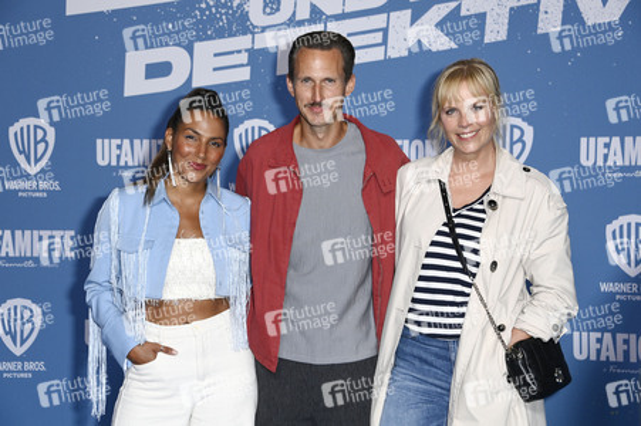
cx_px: 320
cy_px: 213
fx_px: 1388
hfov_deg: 26.0
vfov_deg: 17.5
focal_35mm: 78
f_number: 5.6
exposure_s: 1/250
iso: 1000
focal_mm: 78
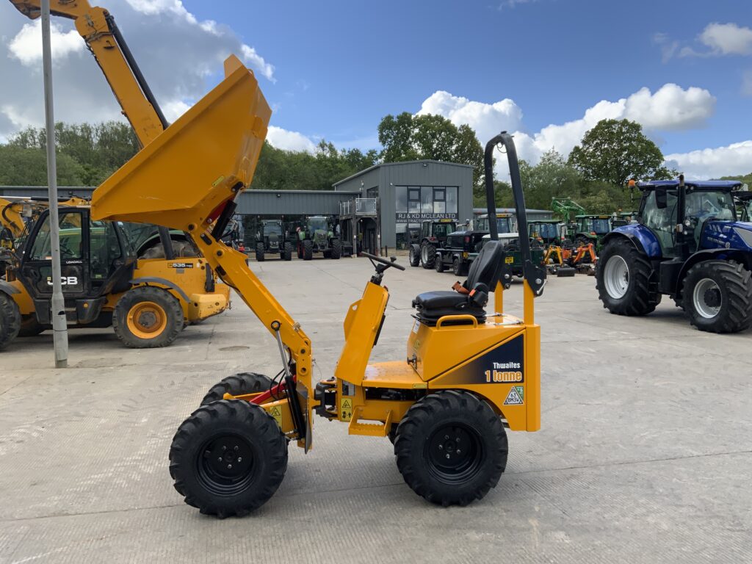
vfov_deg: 48.2
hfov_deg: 61.7
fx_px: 630
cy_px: 282
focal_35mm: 29
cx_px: 376
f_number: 1.8
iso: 16
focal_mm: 3
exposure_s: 1/1055
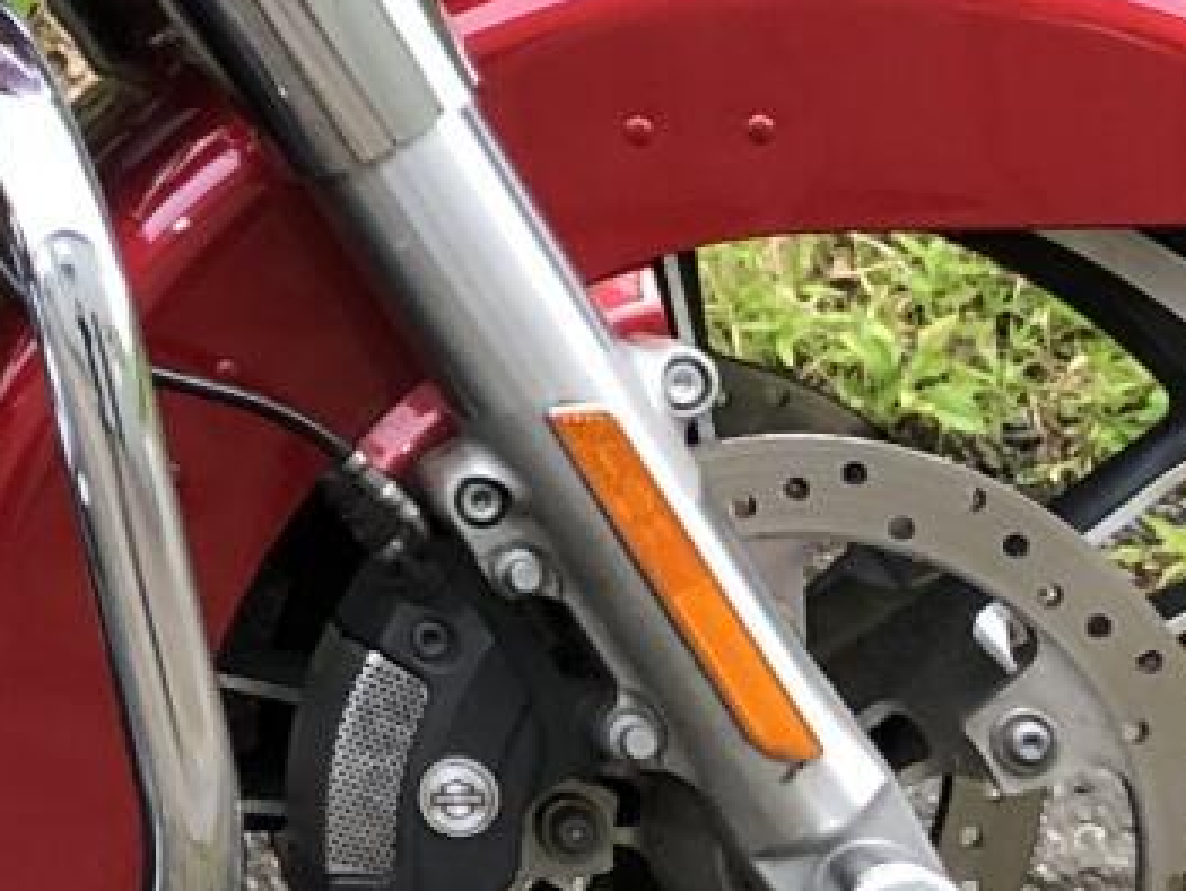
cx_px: -1718
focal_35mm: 160
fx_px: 5486
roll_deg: +2.9
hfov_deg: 10.5
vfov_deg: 8.8
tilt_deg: -3.8
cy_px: -820
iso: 32
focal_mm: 4
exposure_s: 1/30
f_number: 1.8
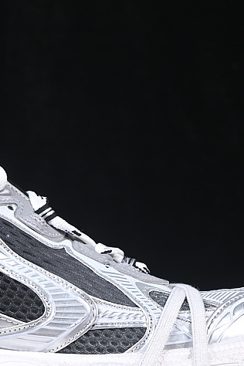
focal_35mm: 171
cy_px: 238
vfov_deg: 12.0
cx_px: -14
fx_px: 1738
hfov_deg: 8.0
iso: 160
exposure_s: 1/60
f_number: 6.3
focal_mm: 50
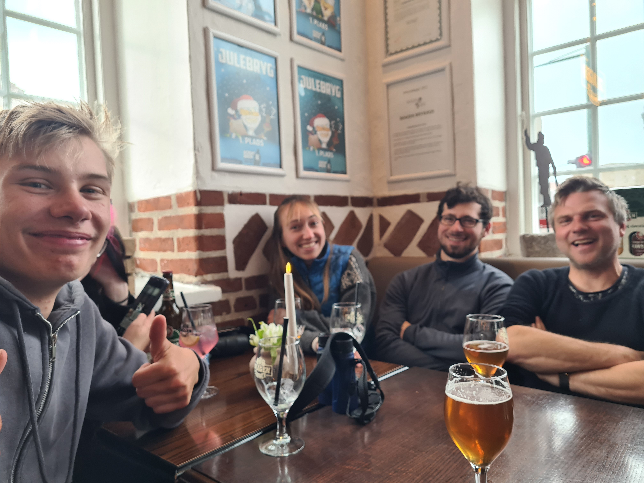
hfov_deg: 67.3
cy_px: 242
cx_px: 322
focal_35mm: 26
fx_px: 484
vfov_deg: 53.1
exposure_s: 1/50
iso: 80
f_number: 1.8
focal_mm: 5.4
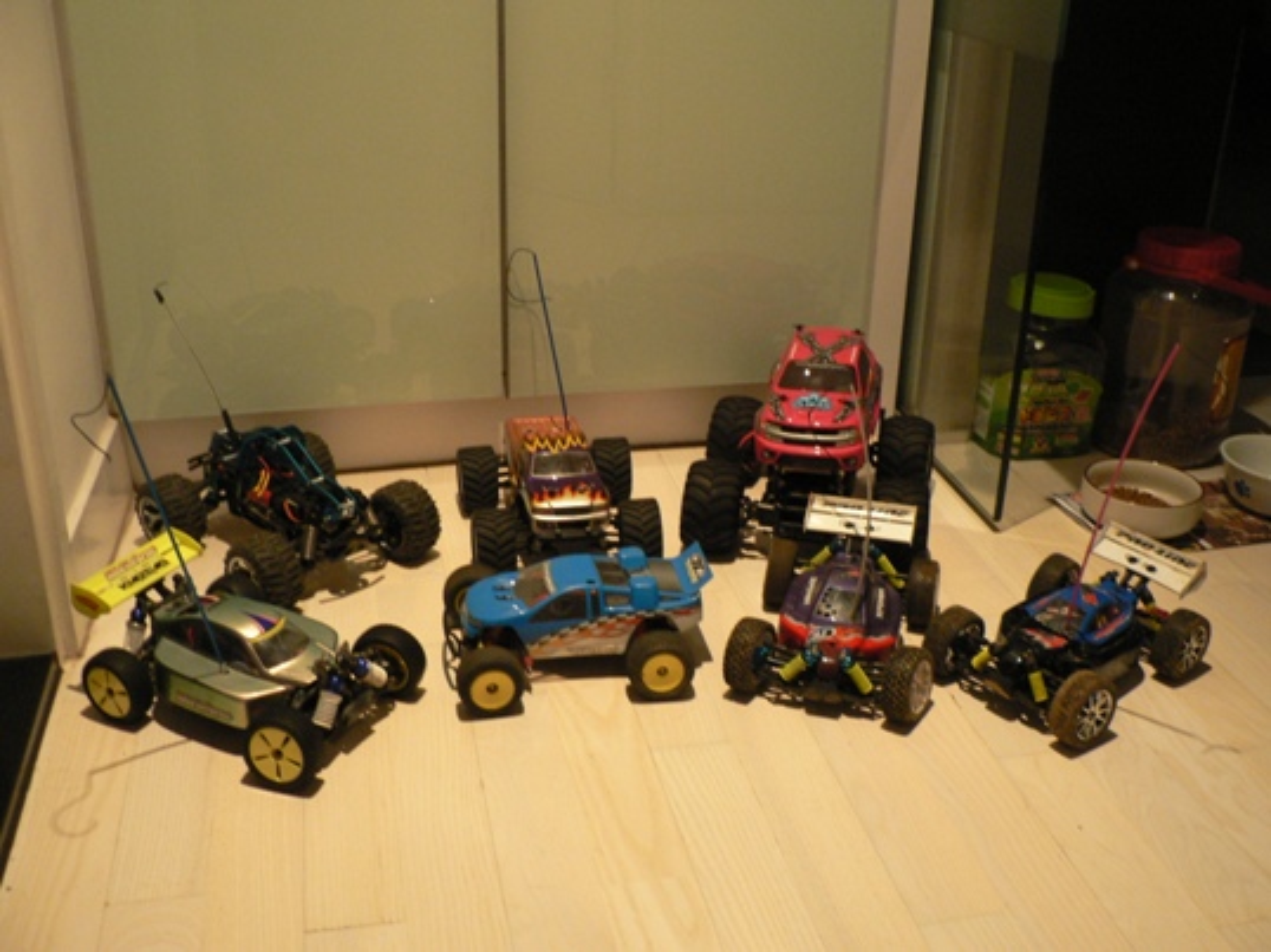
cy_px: 476
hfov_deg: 51.4
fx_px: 1321
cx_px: 636
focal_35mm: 36
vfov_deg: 39.6
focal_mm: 6
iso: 200
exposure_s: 1/13
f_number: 2.8
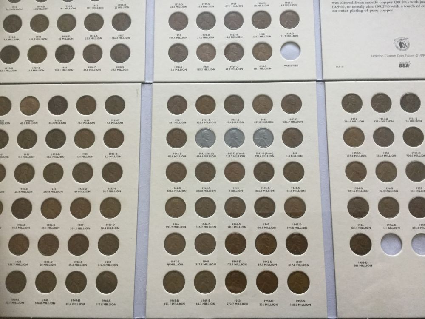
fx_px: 381
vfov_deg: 45.4
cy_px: 160
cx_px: 212
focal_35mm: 31
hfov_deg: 58.4
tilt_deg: -82.2
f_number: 2.4
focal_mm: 3.3
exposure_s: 1/30
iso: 125
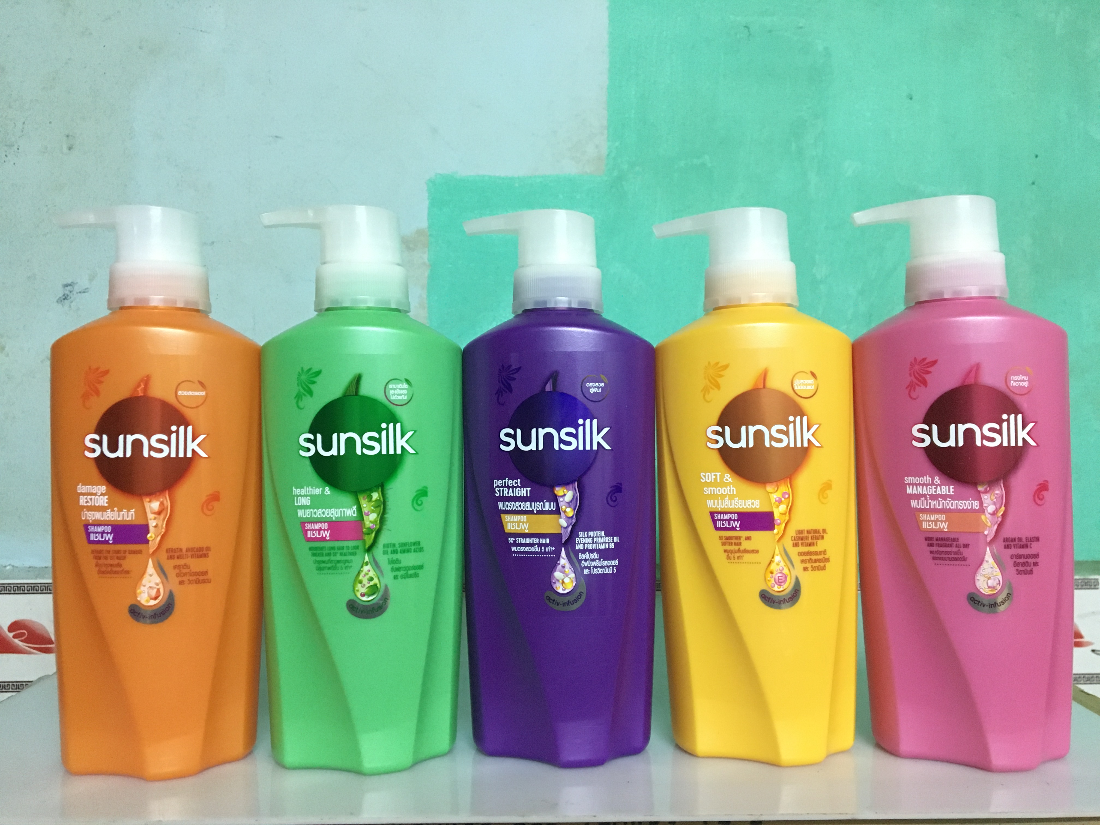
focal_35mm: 29
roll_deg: +0.1
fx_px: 922
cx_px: 550
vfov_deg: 48.2
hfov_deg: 61.7
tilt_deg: +3.3
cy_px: 412
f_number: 2.2
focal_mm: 4.15
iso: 250
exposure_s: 1/17
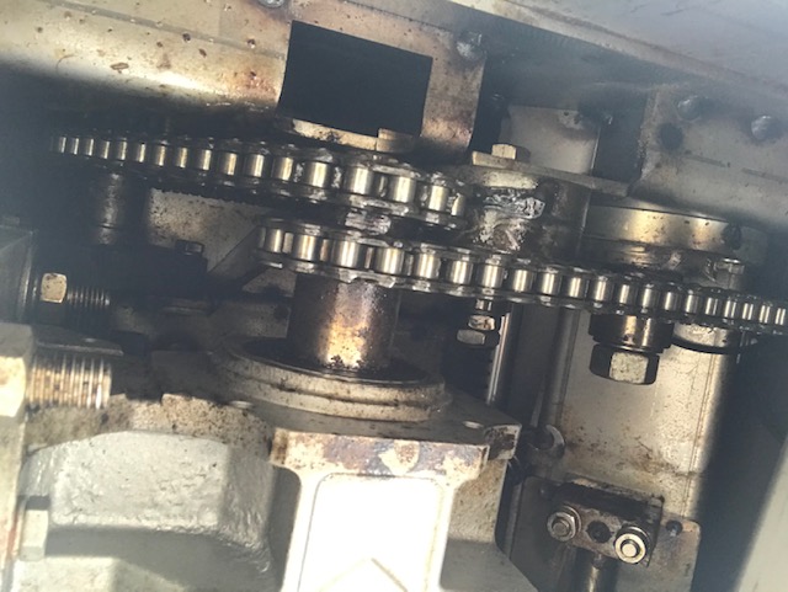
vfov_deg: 44.2
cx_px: 394
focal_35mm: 32
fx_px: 729
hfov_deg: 56.8
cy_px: 296
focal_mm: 2.87
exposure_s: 1/30
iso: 100
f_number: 2.2
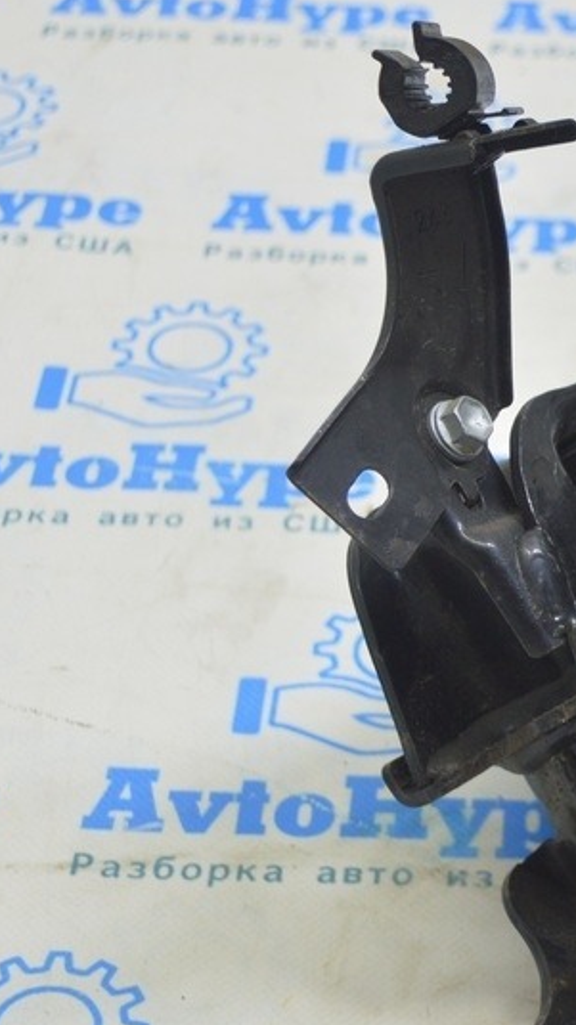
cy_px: 609
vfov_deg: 20.9
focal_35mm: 102
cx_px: 746
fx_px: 2773
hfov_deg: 11.5
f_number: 5.6
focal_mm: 34
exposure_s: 1/20
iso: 400
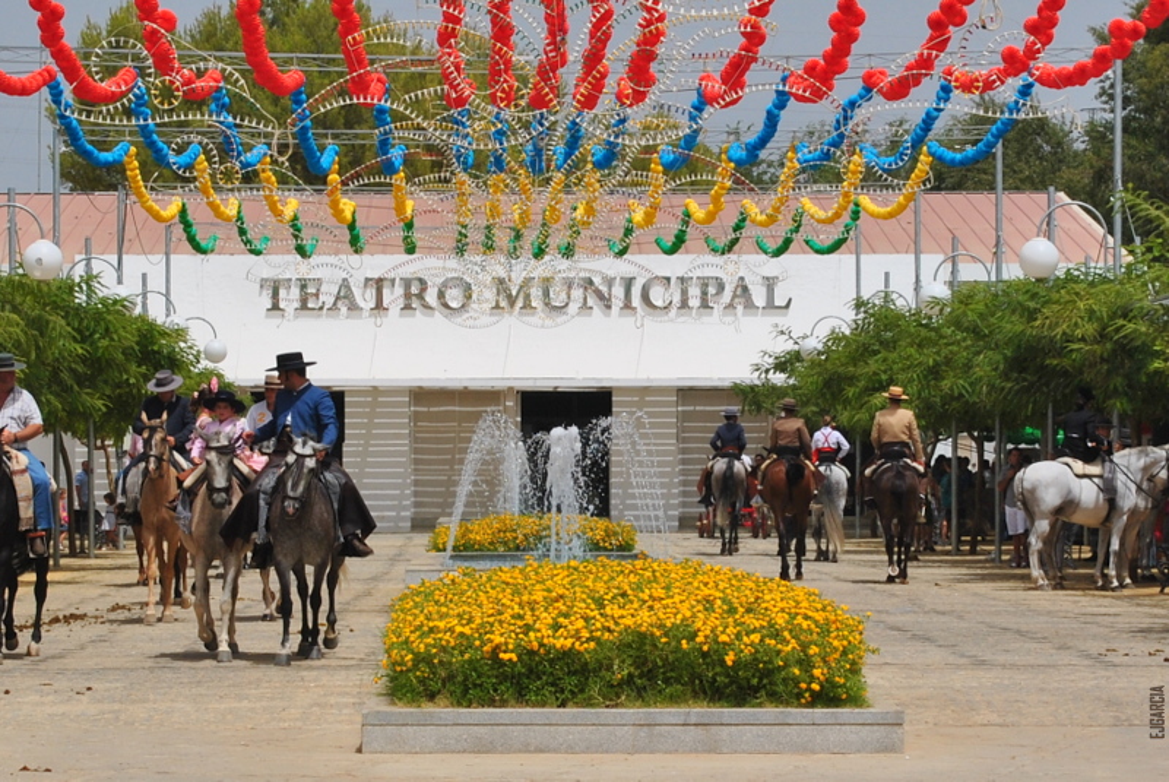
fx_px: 2194
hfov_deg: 29.8
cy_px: 391
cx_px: 584
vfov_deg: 20.2
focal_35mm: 68
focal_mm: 45
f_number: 10
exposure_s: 1/320
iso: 100
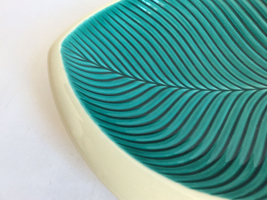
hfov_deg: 56.9
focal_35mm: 32
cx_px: 134
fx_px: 246
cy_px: 100
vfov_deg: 44.1
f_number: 2.4
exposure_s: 1/25
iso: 80
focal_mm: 3.3
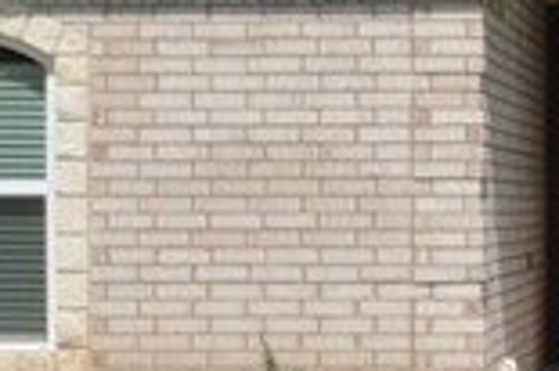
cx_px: 642
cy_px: 140
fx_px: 2932
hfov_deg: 10.7
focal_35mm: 189
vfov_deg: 7.2
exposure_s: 1/200
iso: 360
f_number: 22
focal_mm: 18
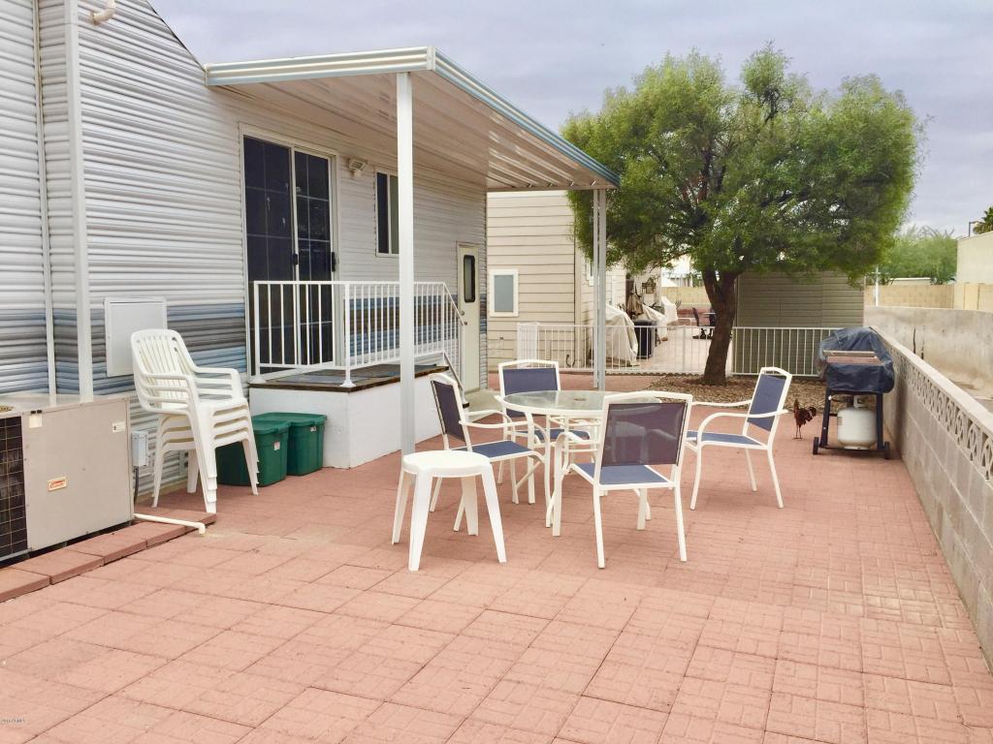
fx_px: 832
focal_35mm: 29
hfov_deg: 61.7
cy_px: 372
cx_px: 496
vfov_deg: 48.2
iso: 32
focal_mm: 4.15
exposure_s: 1/694
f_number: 2.2
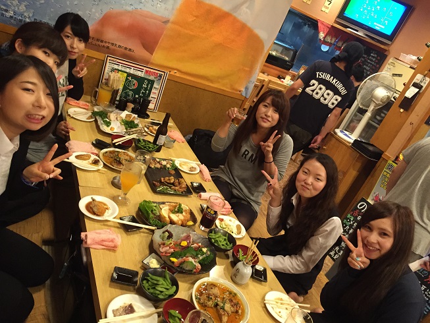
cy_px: 162
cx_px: 215
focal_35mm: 29
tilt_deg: -22.7
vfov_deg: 48.2
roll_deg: -26.1
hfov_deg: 61.7
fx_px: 360
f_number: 2.2
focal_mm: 4.15
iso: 250
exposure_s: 1/30
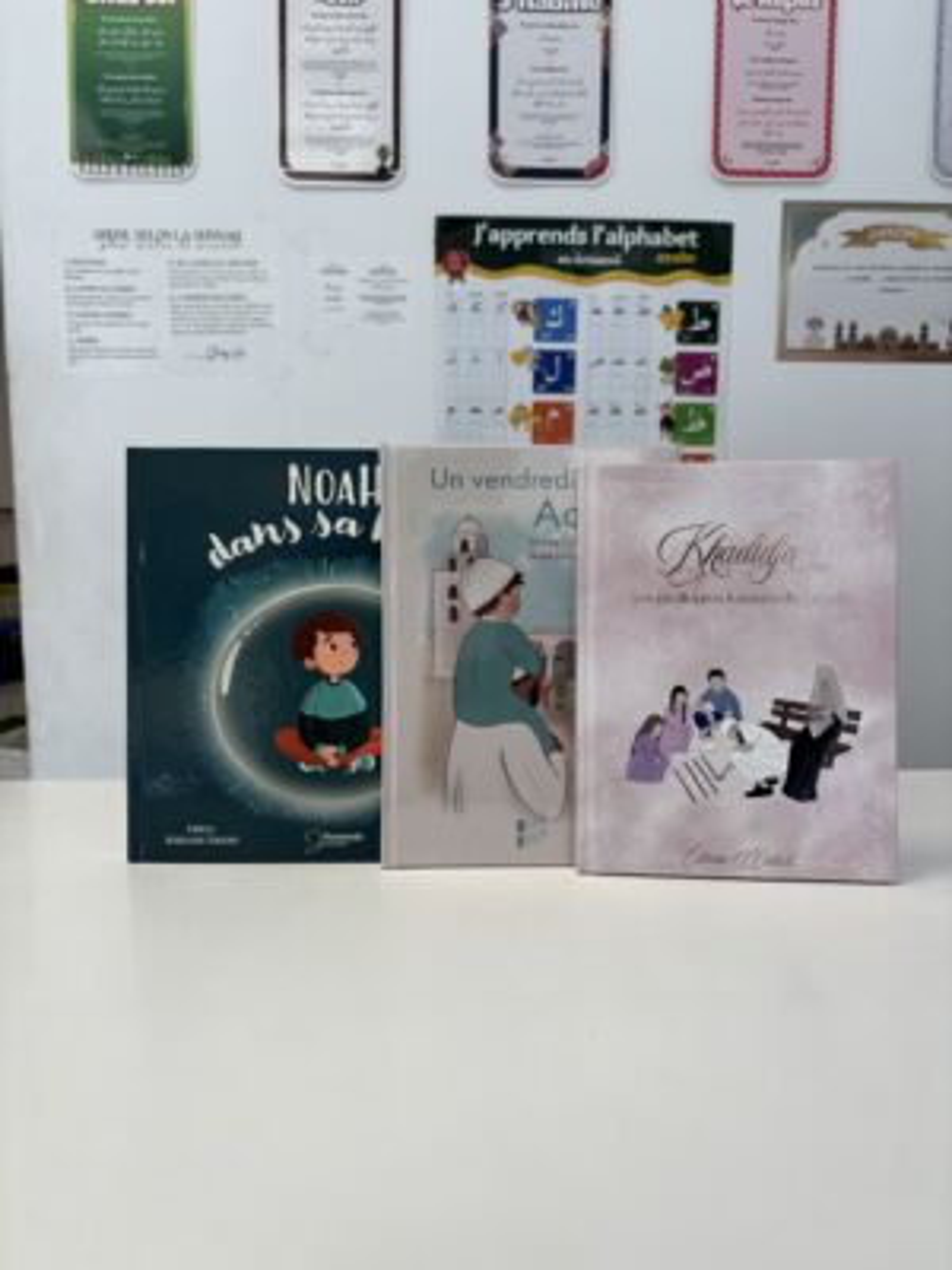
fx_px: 953
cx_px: 476
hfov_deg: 53.1
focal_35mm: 26
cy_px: 635
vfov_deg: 67.3
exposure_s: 1/113
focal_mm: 5.96
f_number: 1.6
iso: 32
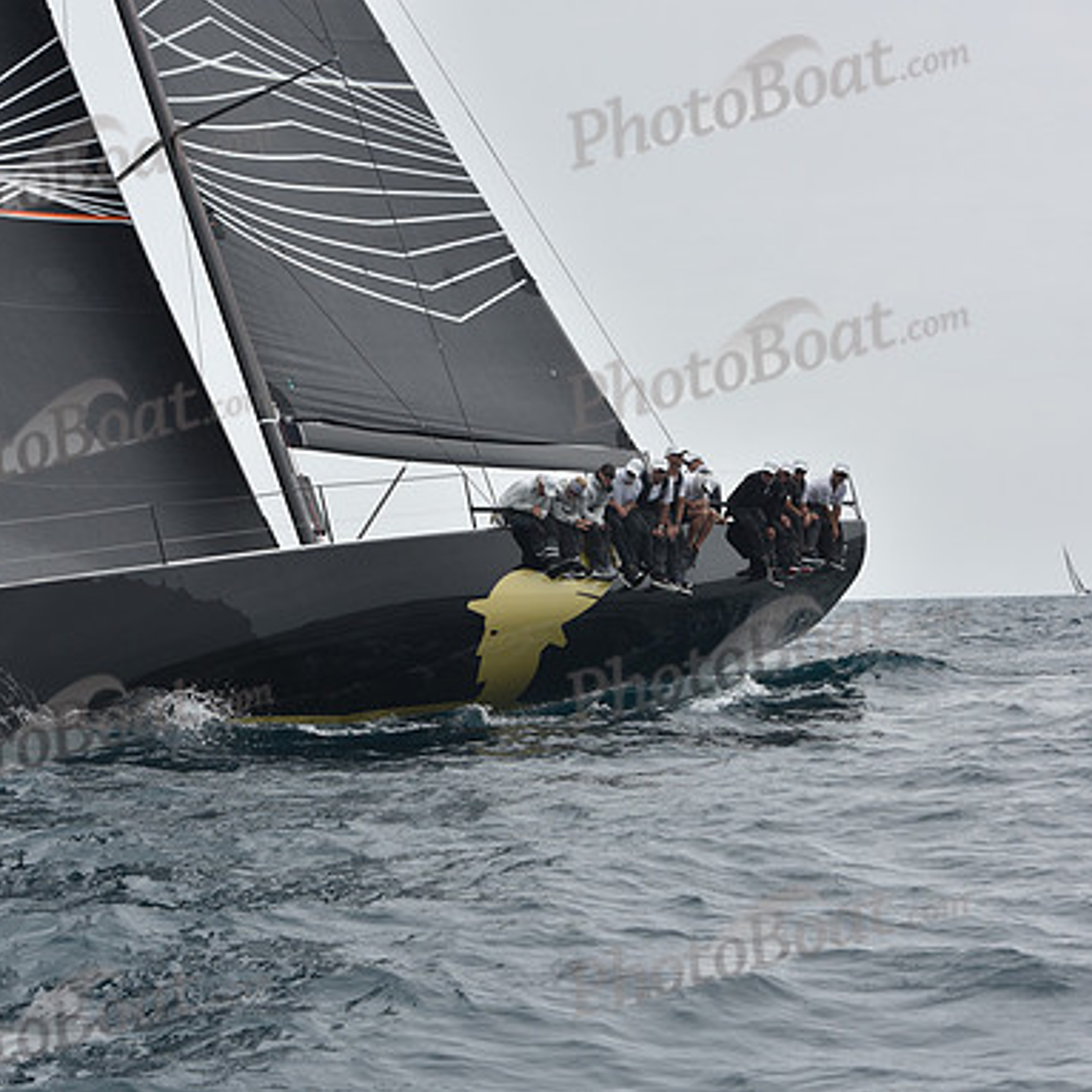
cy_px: 546
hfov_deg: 19.3
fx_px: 3212
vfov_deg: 19.3
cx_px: 422
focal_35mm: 90
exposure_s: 1/800
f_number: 10
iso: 250
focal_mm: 70
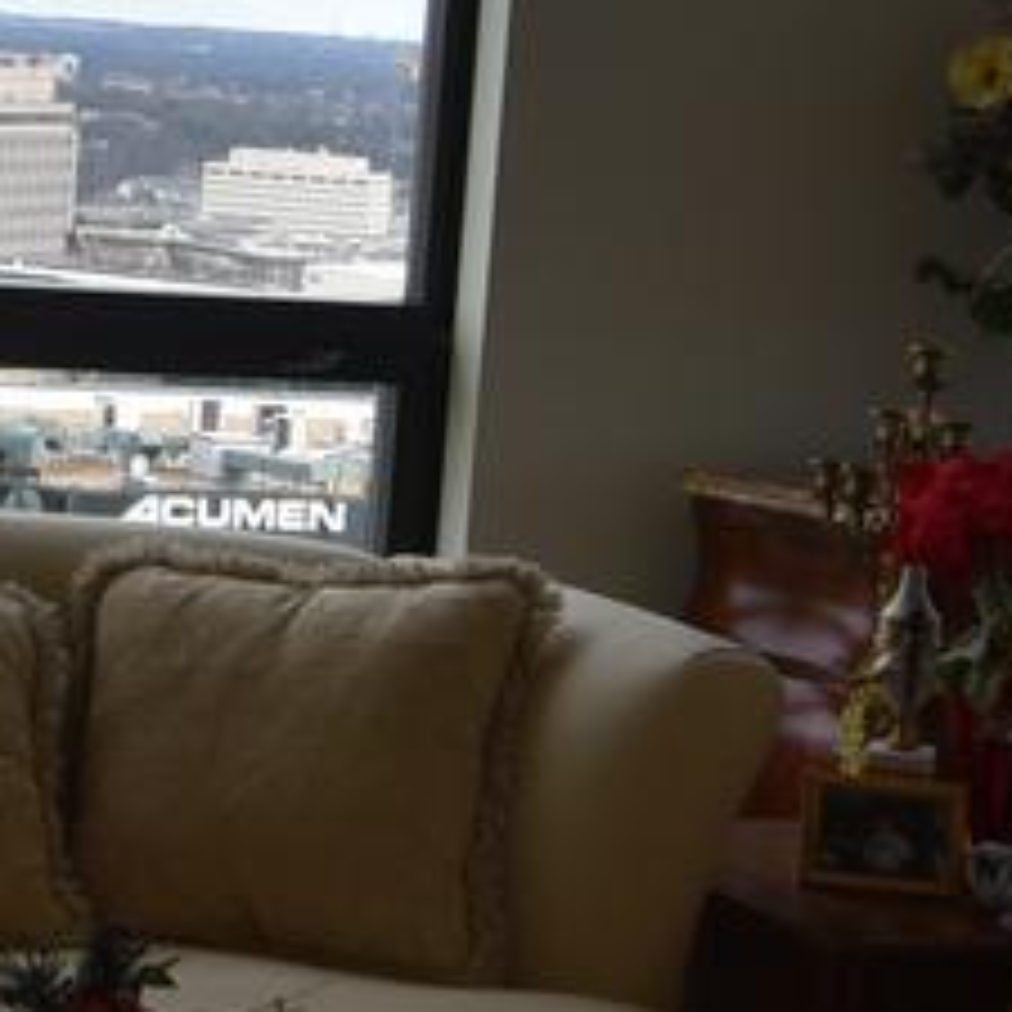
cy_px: 227
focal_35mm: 124
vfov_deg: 14.0
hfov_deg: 13.7
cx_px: -180
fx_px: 4101
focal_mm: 16
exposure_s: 1/200
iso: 400
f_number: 7.1
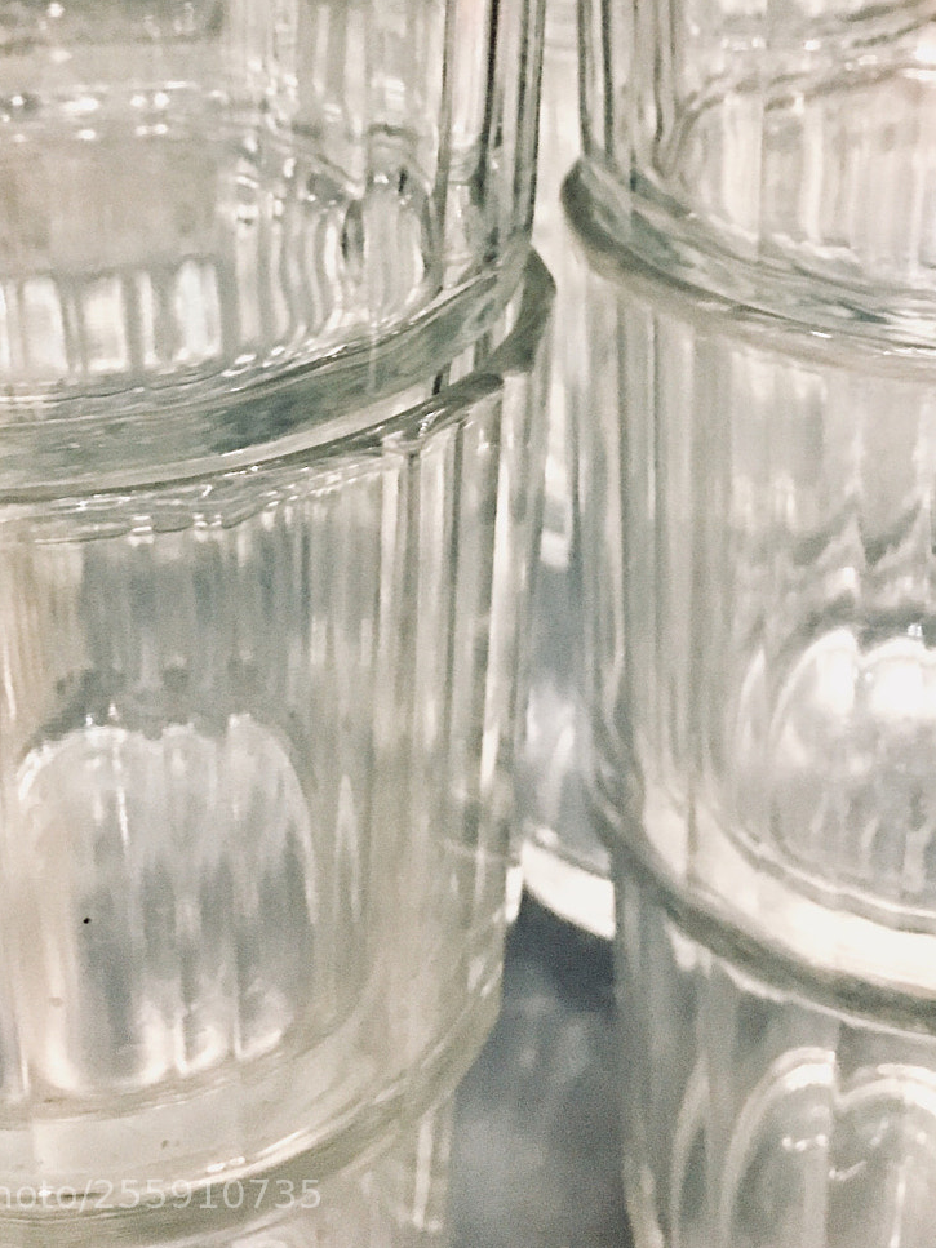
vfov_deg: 38.3
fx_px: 1731
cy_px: 263
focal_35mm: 48
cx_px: 421
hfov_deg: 30.2
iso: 125
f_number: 2.2
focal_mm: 4.15
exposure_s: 1/8
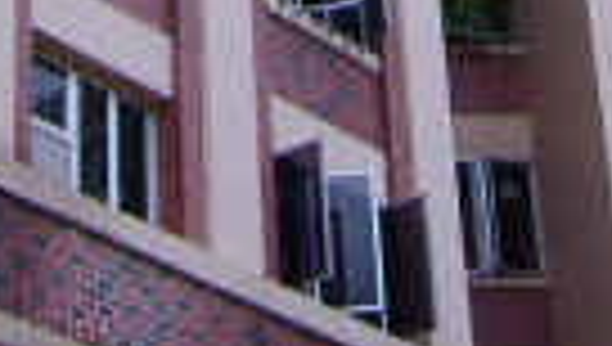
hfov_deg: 13.9
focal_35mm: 154
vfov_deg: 7.3
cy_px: -566
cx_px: 198
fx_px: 2503
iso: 100
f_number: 2.8
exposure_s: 1/78
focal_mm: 5.95
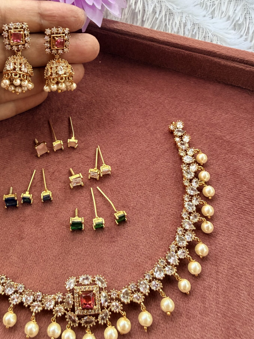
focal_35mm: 34
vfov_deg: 54.0
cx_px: 78
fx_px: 333
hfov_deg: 41.1
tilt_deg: -48.8
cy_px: 165
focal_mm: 2.22
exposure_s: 1/121
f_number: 2.2
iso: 125
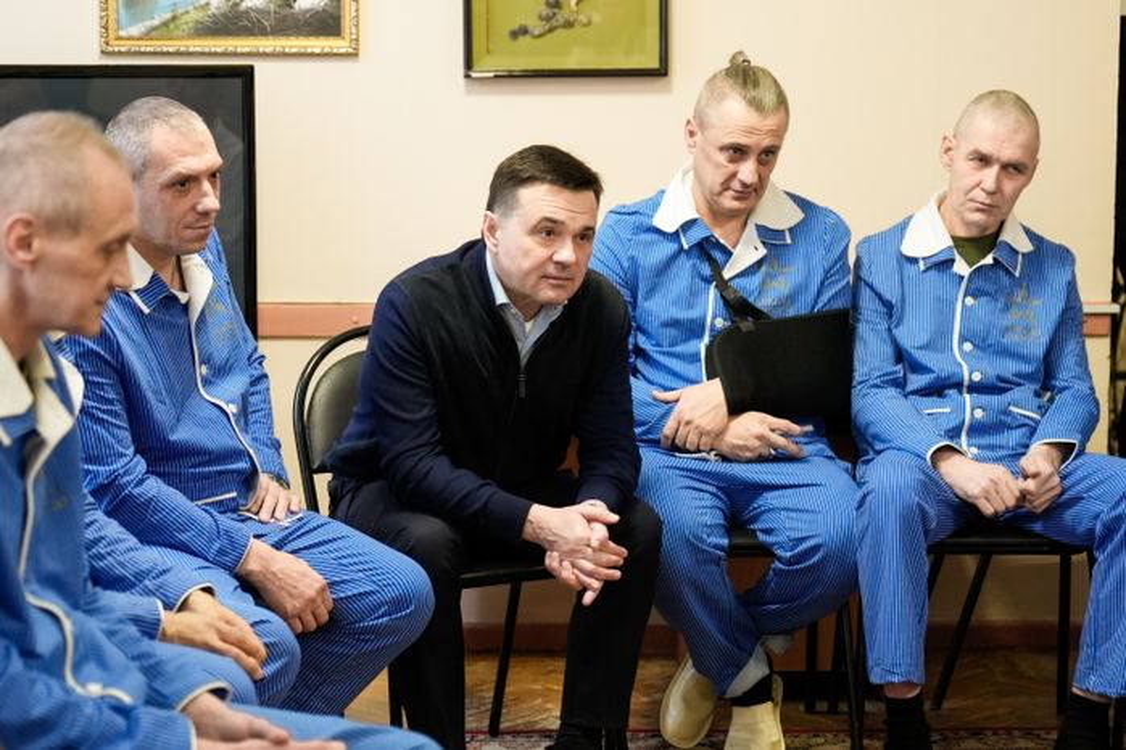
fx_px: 2658
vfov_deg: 16.1
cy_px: 375
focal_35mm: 85
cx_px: 563
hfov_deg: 23.9
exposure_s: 1/160
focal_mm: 57
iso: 2500
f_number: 2.8
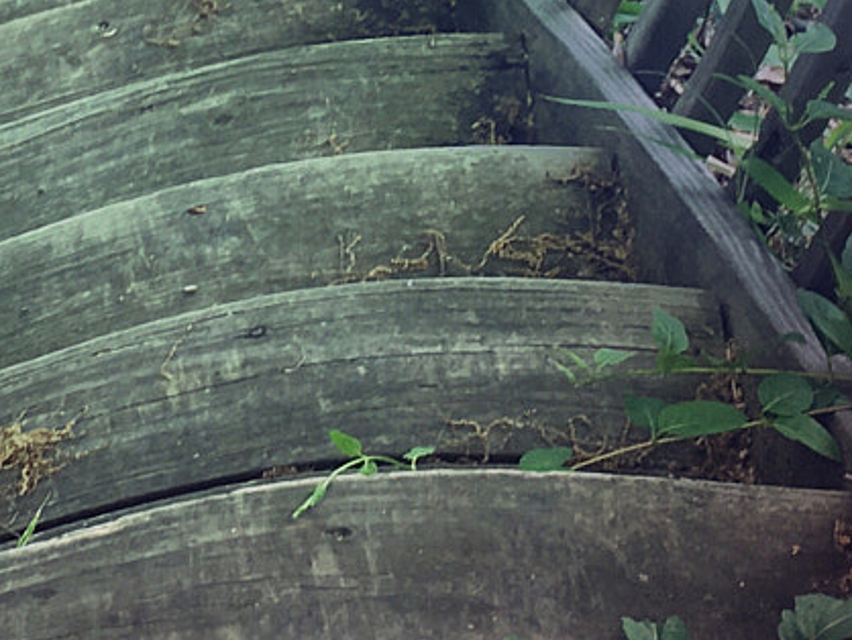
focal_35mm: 111
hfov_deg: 17.2
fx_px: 2734
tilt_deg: -47.8
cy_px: -204
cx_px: -35
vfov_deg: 12.9
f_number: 2.2
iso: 25
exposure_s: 1/120
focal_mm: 4.15
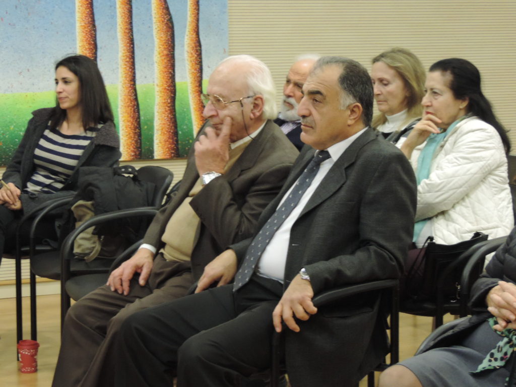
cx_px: 258
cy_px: 194
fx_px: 1565
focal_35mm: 105
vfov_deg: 14.1
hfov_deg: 18.7
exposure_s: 1/20
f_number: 4.2
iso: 800
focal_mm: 18.7
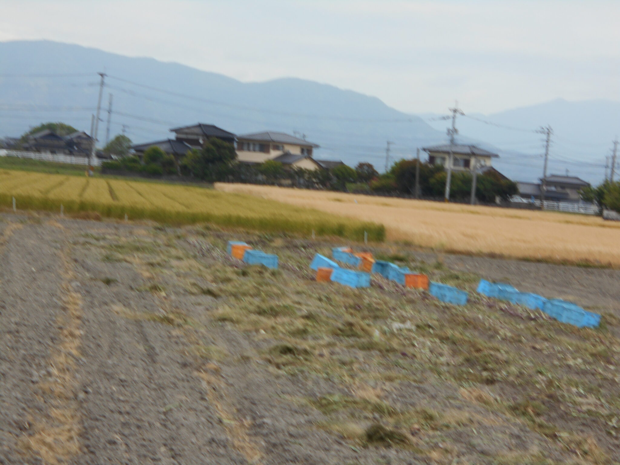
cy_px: 232
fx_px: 2328
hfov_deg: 15.2
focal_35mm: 130
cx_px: 310
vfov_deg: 11.4
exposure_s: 1/125
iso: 80
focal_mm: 23
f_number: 6.5
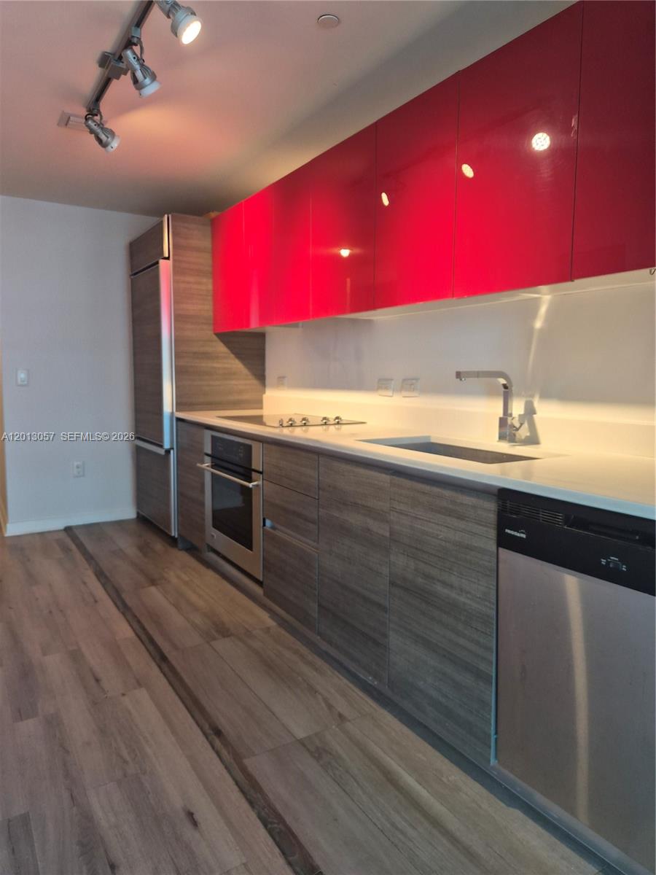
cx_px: 328
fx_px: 581
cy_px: 438
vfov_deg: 73.9
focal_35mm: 23
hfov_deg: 58.9
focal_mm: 5.4
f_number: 1.8
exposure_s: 1/120
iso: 200
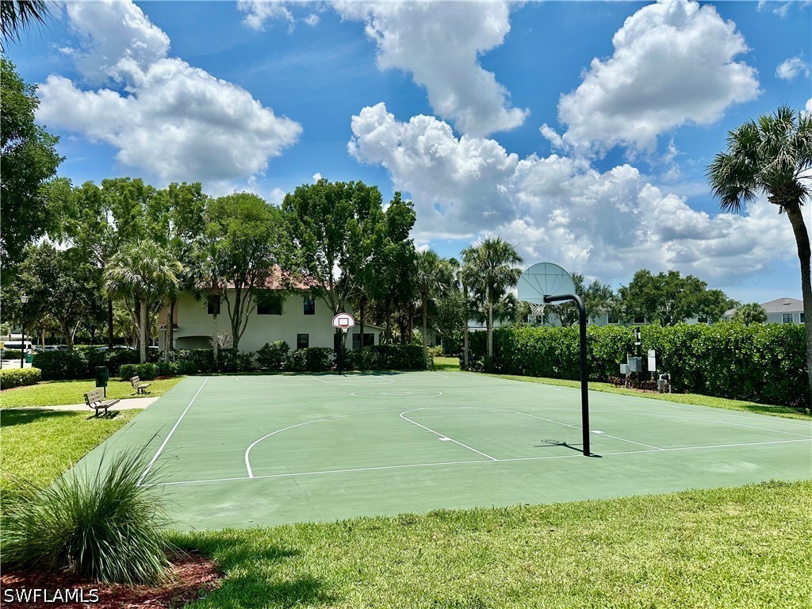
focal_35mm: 24
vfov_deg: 56.8
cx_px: 406
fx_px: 563
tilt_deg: +3.1
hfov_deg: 71.6
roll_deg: +0.6
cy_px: 304
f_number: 1.78
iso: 80
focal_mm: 6.86
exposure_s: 1/6623
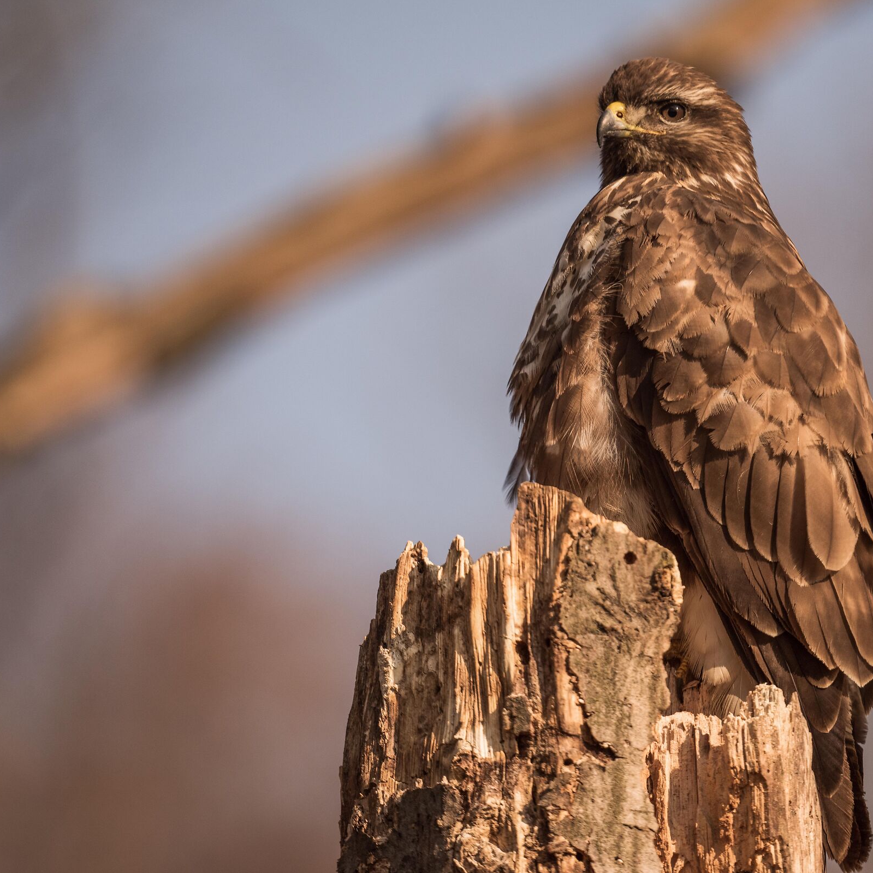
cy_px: 436
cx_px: 614
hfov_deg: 2.7
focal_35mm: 638
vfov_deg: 2.7
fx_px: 18204
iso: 500
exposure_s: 1/640
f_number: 5.6
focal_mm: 500
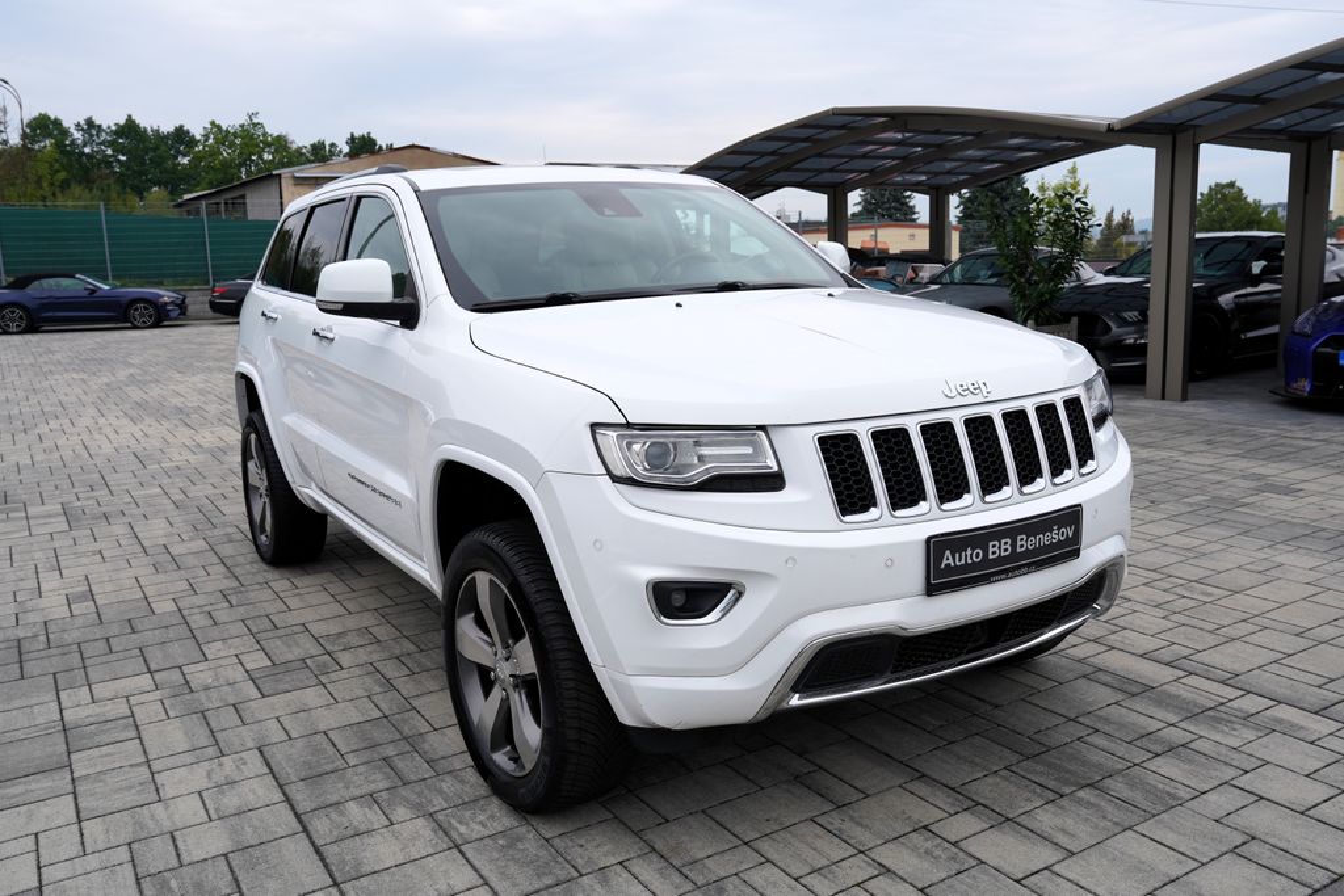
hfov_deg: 63.7
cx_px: 672
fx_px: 1083
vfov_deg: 45.0
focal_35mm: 29
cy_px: 448
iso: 100
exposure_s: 1/200
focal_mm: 29
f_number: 7.1
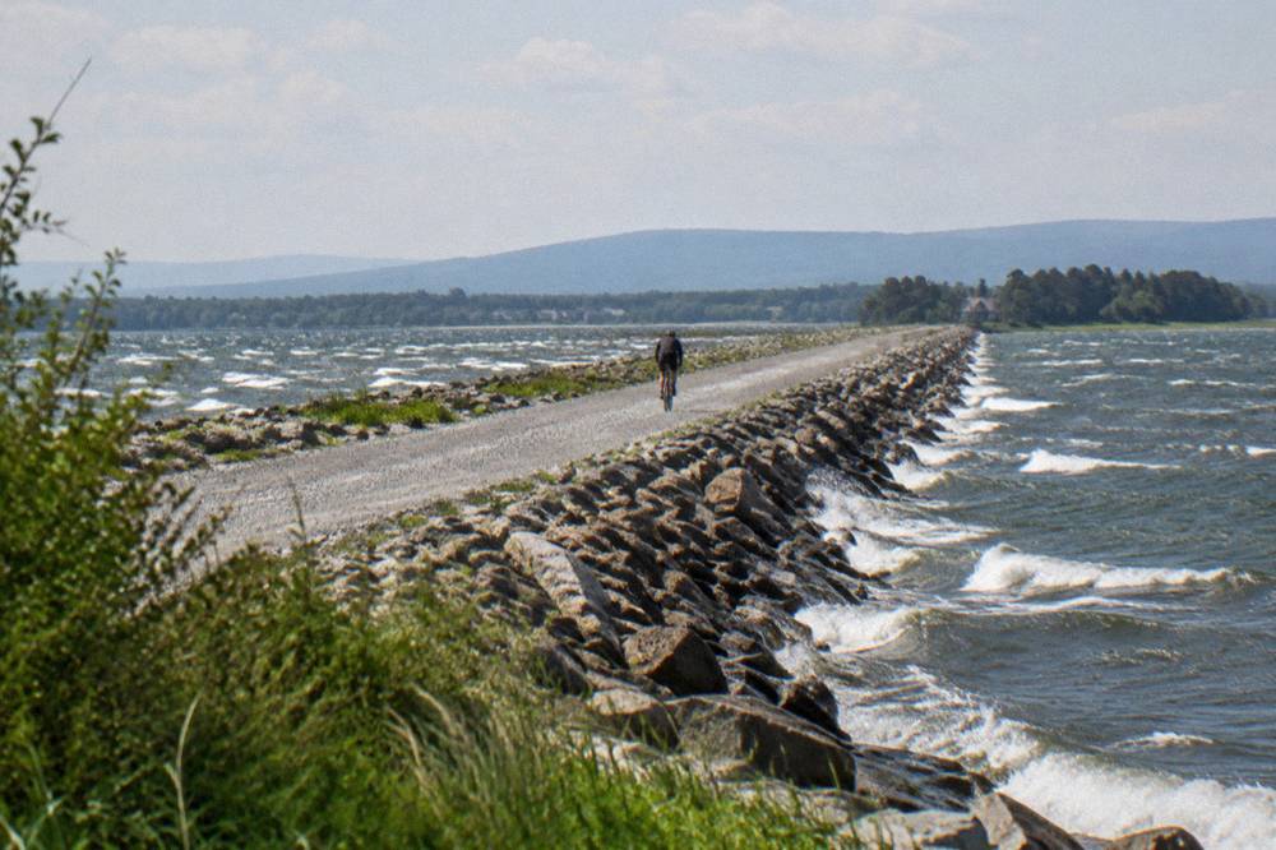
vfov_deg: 37.8
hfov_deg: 54.5
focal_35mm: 35
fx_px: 1240
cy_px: 425
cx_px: 638
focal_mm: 35
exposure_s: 1/160
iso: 100
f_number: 10
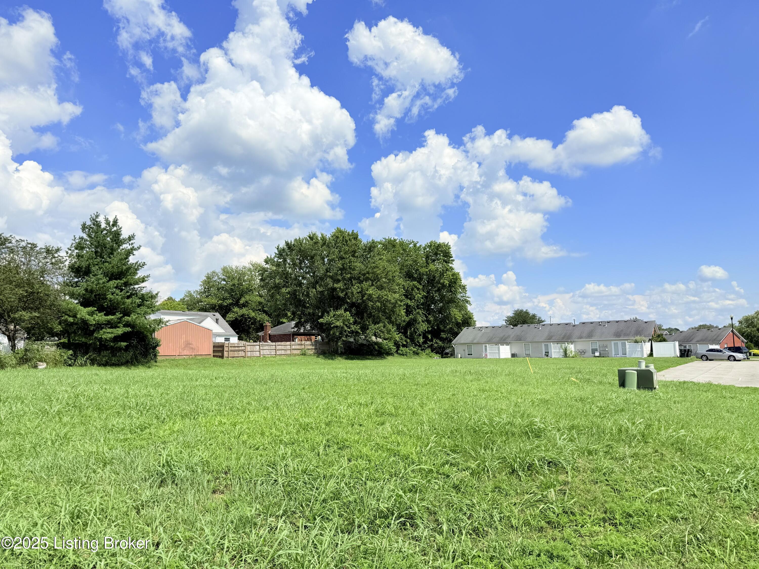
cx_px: 380
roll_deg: +1.6
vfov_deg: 56.8
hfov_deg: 71.6
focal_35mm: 24
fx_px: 526
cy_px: 284
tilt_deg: +7.3
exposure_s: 1/8130
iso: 80
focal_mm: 6.76
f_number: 1.78
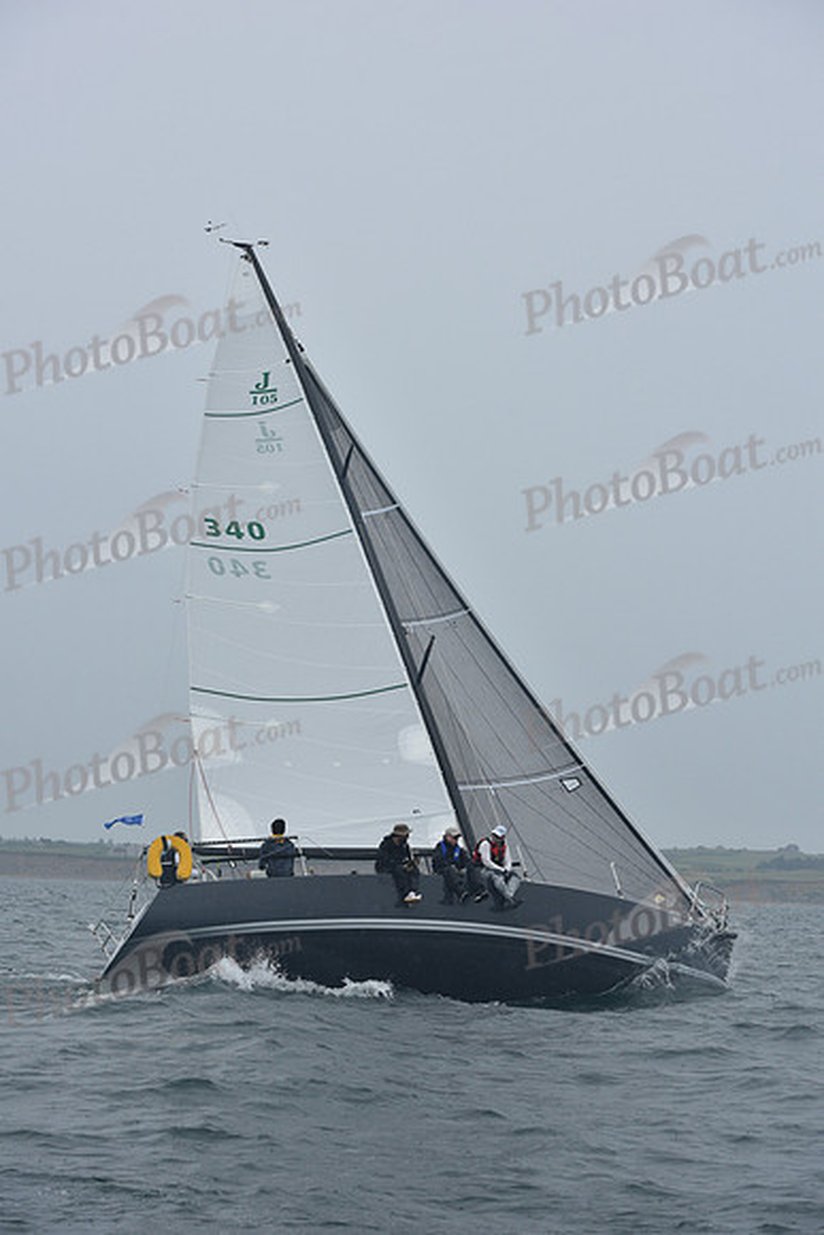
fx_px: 2402
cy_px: 618
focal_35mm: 70
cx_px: 412
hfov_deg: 19.5
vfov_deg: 28.8
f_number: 8
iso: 320
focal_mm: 70
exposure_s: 1/1000
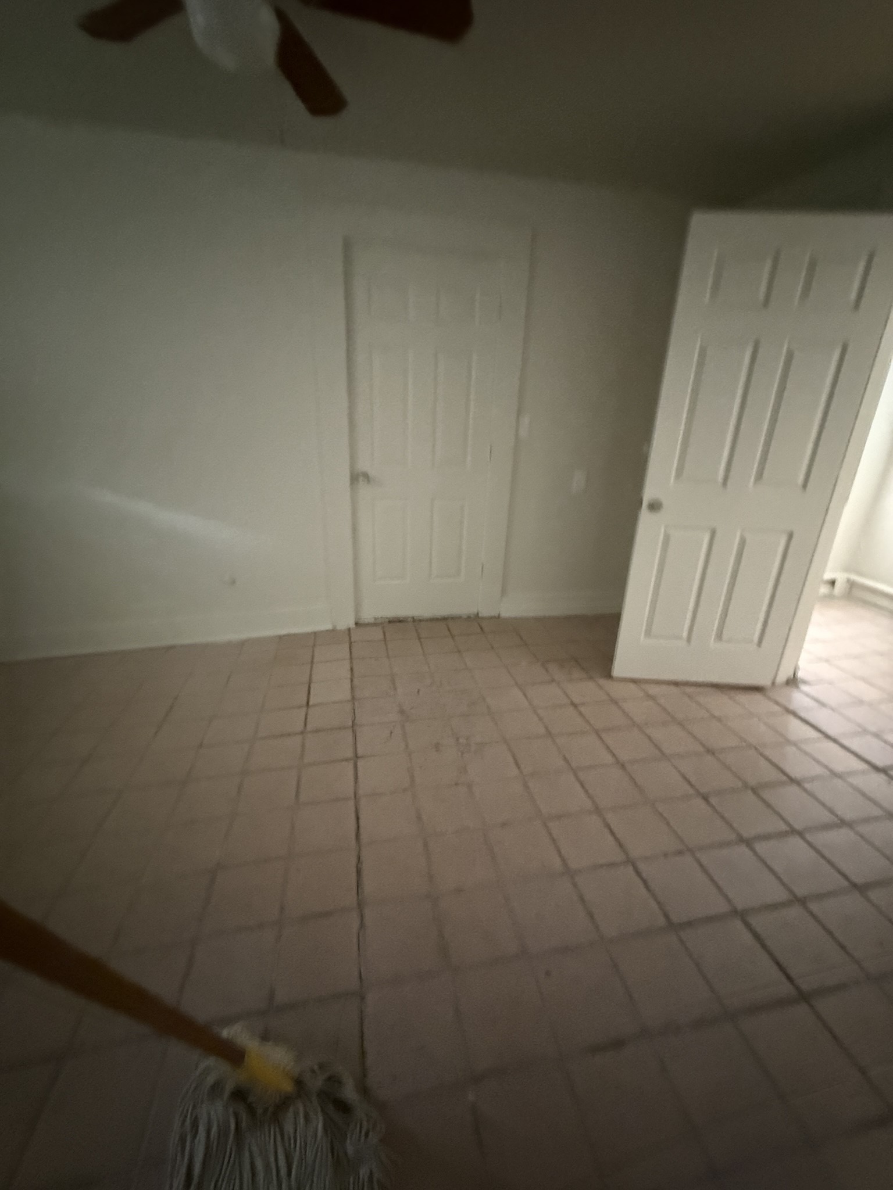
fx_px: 482
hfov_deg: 85.7
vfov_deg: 102.1
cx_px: 446
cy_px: 595
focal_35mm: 14
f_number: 2.2
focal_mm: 2.22
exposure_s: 1/34
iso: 1600
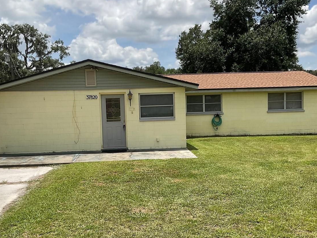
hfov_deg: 44.8
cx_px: 159
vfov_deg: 34.3
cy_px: 129
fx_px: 385
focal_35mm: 42
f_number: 1.8
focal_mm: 3
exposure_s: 1/2959
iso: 16
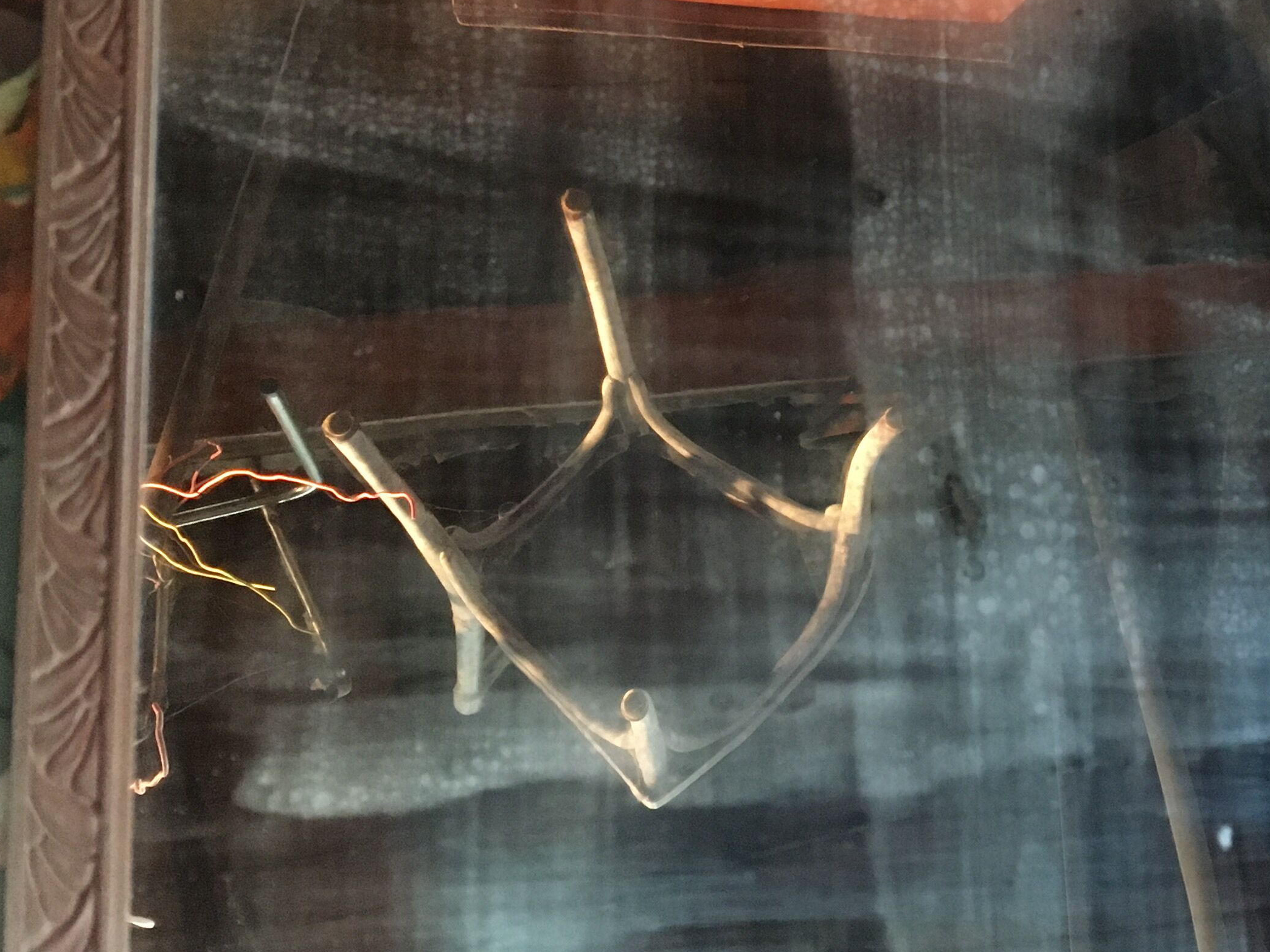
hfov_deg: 33.2
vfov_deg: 25.7
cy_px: 195
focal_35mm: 56
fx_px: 2055
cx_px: 1053
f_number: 2.2
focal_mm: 4.15
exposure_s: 1/17
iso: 250
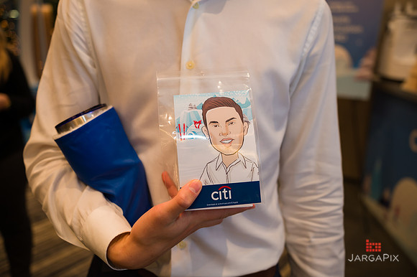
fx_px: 394
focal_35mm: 34
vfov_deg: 38.8
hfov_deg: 55.8
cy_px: 138
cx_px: 208
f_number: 3.2
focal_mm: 34
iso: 400
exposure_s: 1/200
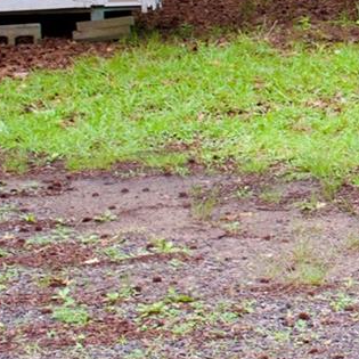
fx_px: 2039
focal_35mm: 174
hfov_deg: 9.0
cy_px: -95
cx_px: 876
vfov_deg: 9.9
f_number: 5.6
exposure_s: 1/125
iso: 400
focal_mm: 21
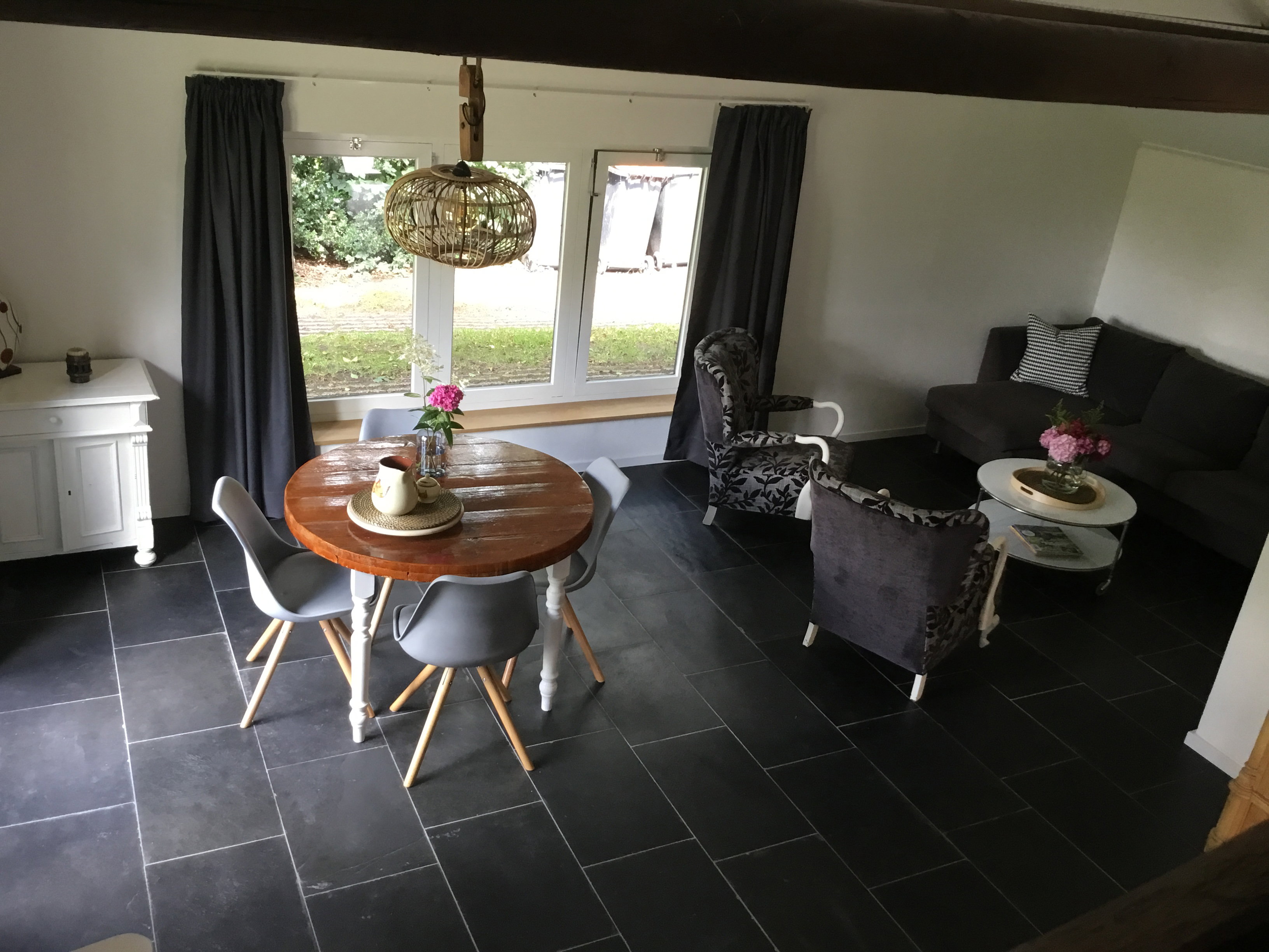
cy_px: 476
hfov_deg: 58.4
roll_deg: -5.4
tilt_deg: -23.8
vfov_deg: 45.4
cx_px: 634
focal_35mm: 31
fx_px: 1136
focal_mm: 3.3
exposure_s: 1/33
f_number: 2.4
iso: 100
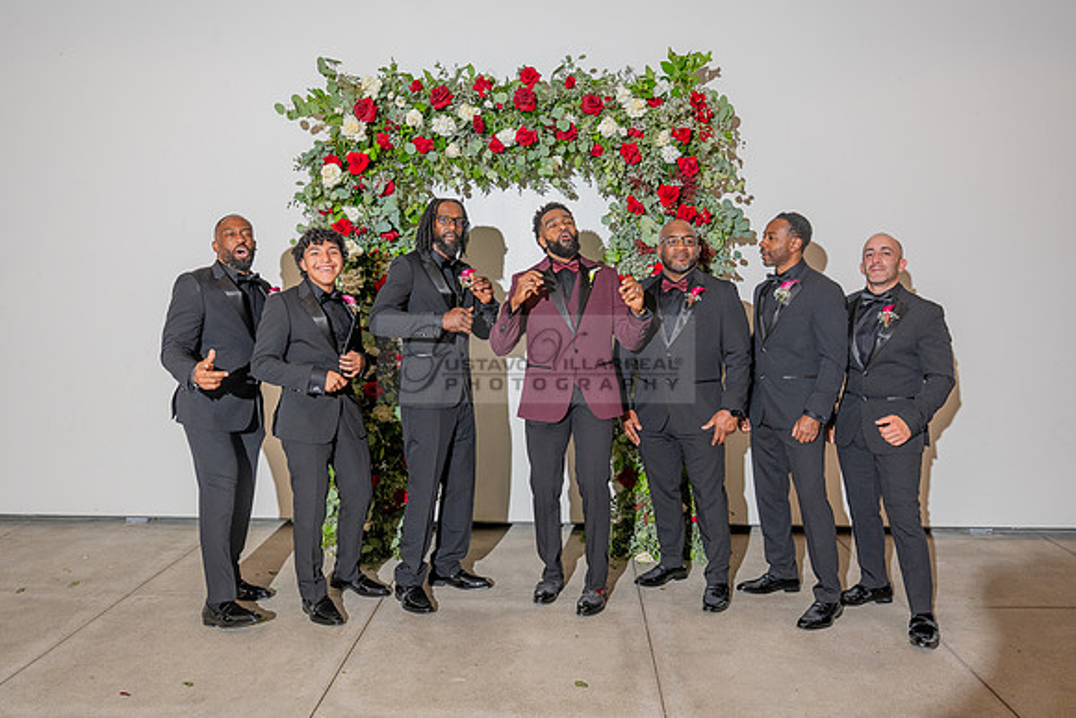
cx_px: 538
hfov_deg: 61.9
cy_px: 359
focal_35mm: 30
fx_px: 897
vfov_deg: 43.6
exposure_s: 1/200
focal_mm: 30
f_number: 4
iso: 800
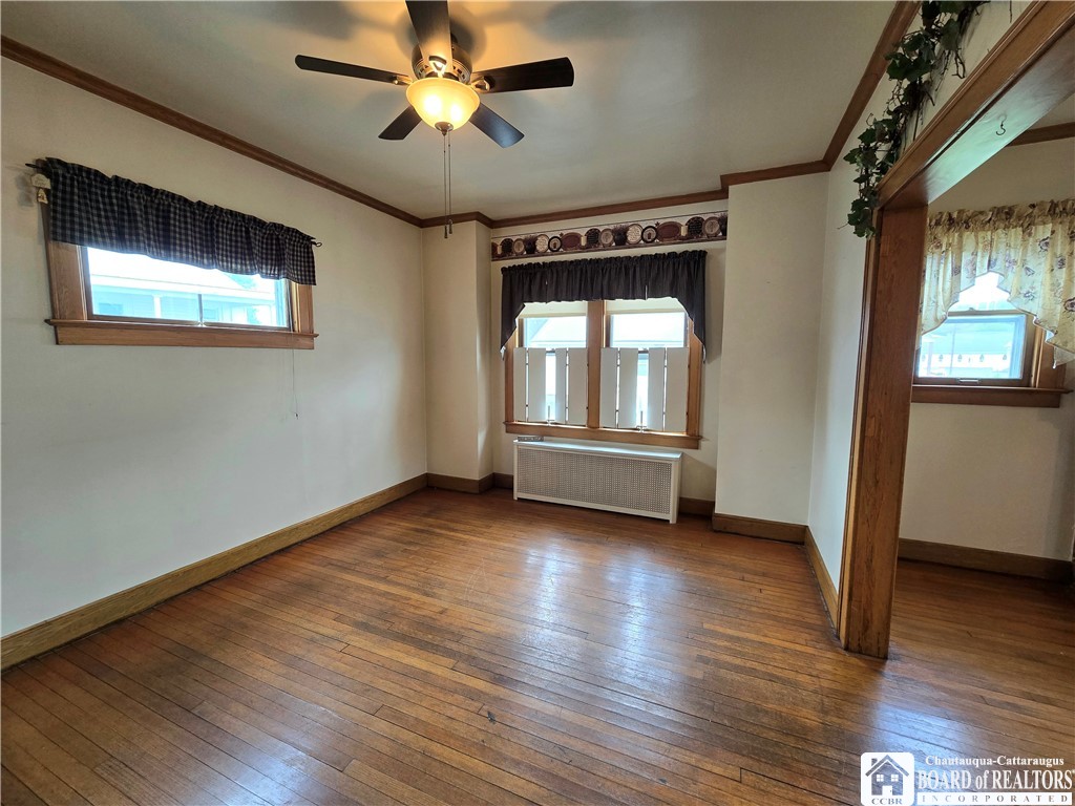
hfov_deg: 106.2
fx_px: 404
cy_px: 403
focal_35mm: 13
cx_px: 538
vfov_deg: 89.9
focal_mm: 2.2
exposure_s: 1/60.2
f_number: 2.2
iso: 100
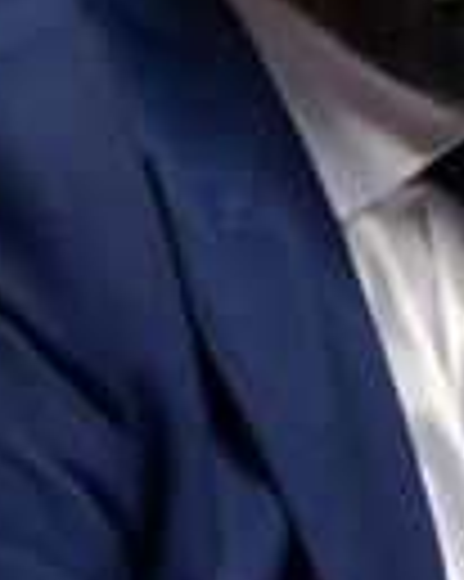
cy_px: 270
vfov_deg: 1.2
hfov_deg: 0.9
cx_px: 1081
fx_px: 28752
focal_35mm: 1673
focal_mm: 300
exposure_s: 1/160
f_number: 2.8
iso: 3200
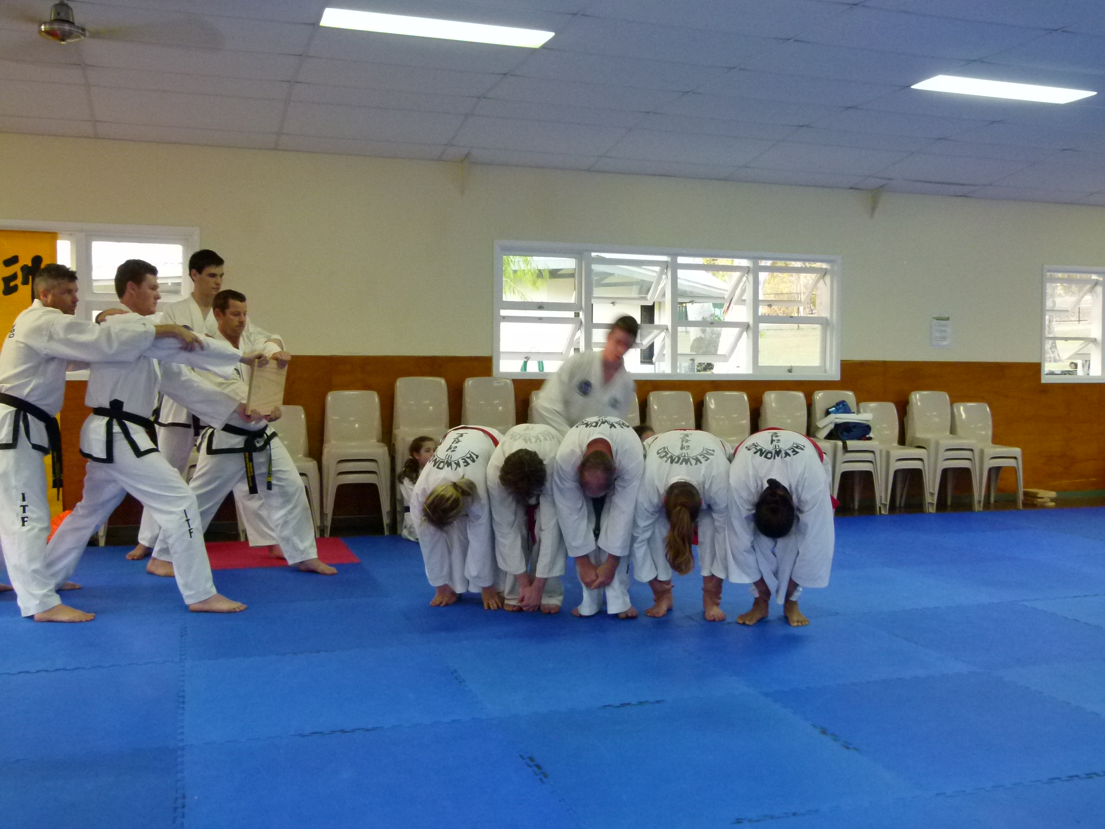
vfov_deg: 41.8
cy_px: 414
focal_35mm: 34
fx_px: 1085
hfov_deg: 54.0
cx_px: 552
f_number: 3
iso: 400
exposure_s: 1/30
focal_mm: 6.1
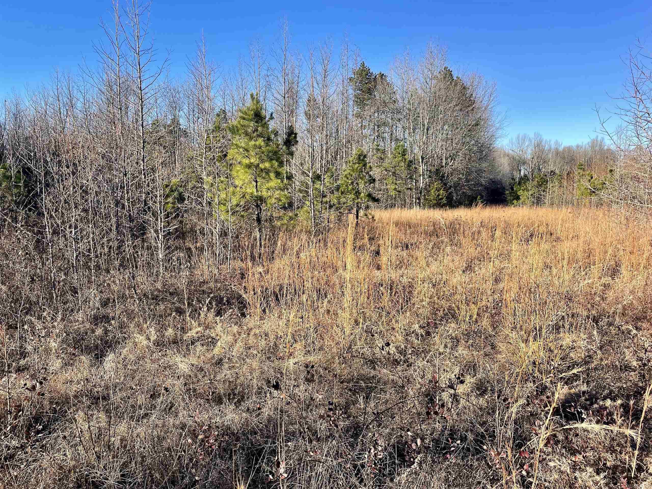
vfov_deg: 53.1
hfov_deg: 67.3
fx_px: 490
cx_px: 326
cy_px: 244
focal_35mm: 26
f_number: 1.6
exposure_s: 1/1453
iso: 32
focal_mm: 4.2
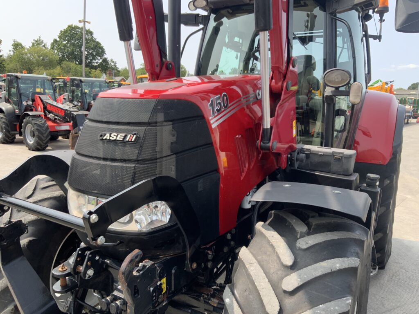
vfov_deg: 48.2
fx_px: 351
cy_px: 157
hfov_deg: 61.7
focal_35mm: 29
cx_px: 210
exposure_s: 1/439
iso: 16
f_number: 1.8
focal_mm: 3
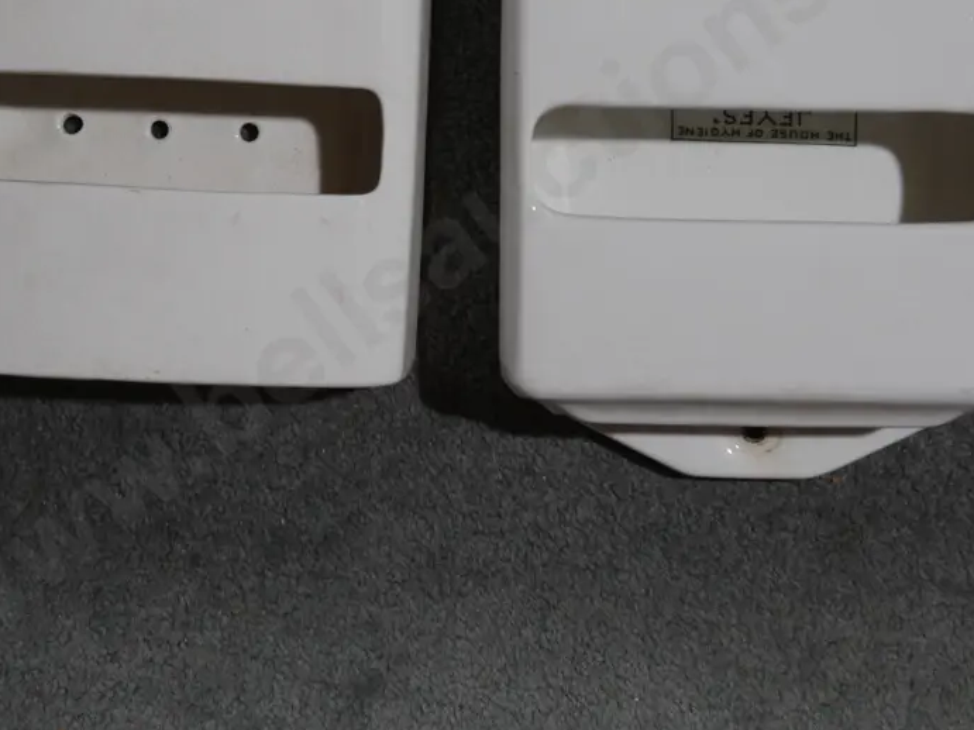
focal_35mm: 80
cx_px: 514
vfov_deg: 18.3
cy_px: 200
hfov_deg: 24.4
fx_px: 2251
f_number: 5.3
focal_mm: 27
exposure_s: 1/60
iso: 320
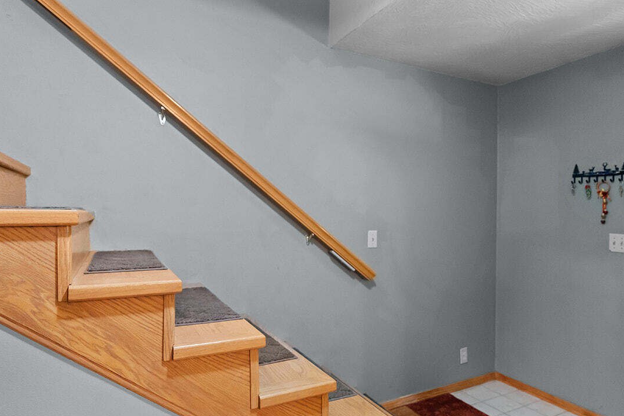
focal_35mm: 24
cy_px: 234
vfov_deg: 53.0
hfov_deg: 72.9
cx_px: 377
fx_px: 416
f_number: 2.8
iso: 2000
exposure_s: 1/50
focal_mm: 16
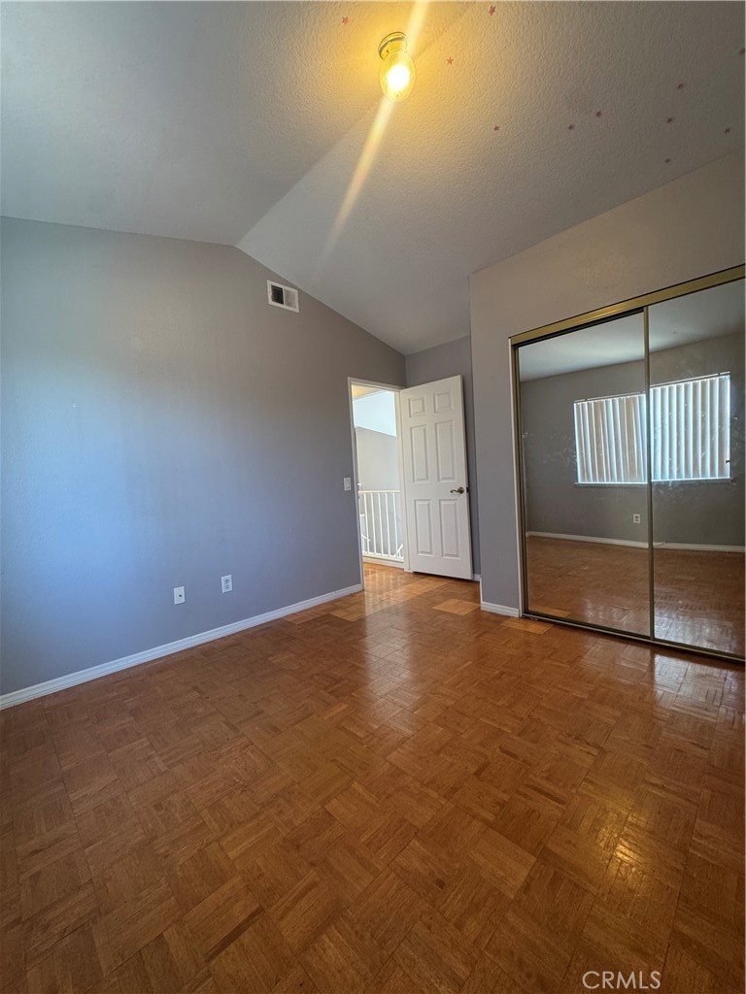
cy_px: 497
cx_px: 373
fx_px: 402
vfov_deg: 102.1
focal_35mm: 14
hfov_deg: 85.7
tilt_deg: -3.7
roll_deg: +3.6
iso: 200
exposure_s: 1/60
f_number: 2.2
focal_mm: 2.22
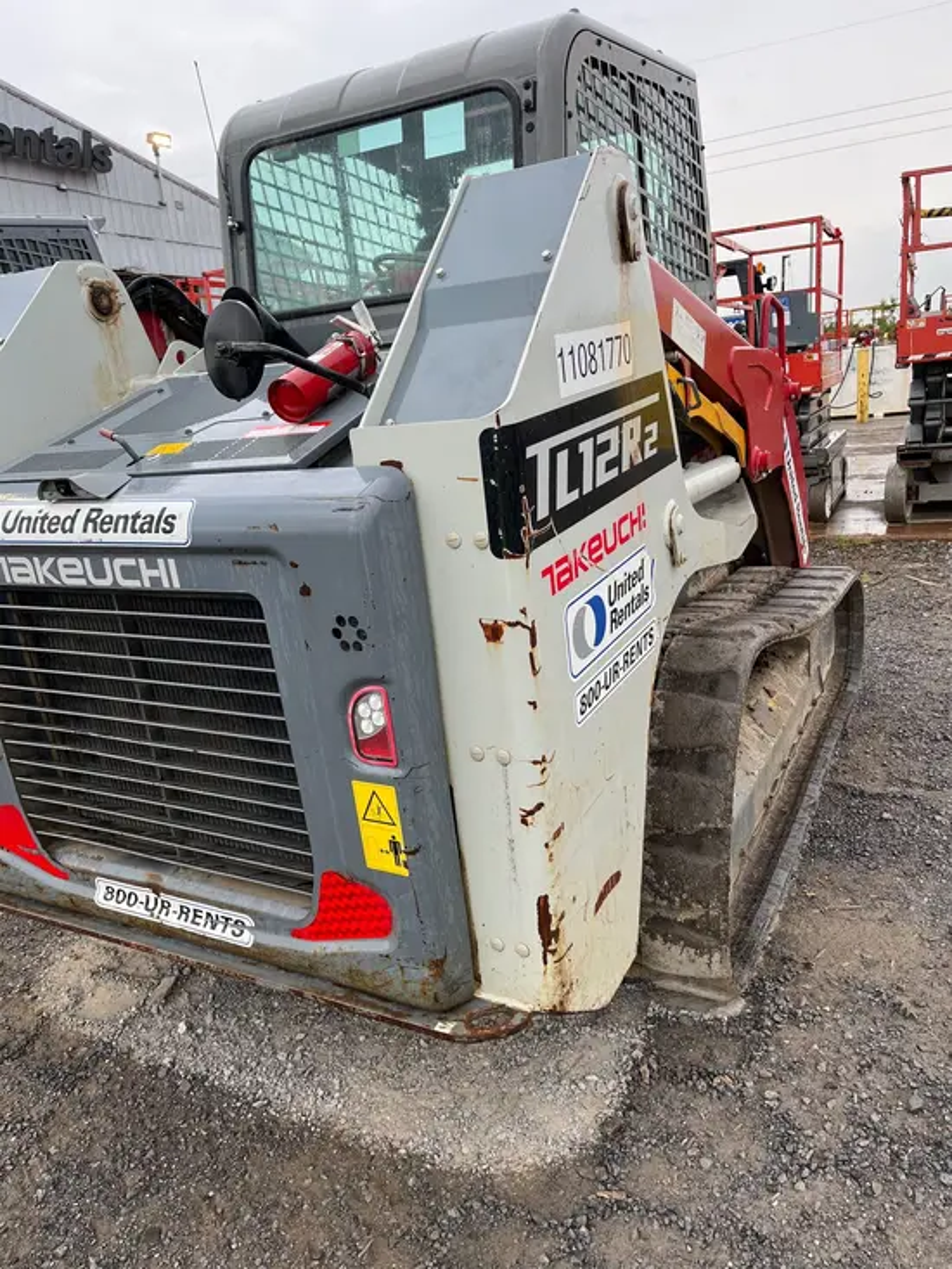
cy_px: 634
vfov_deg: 67.3
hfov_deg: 53.1
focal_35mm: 26
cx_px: 476
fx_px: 953
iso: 40
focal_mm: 5.1
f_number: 1.6
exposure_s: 1/122
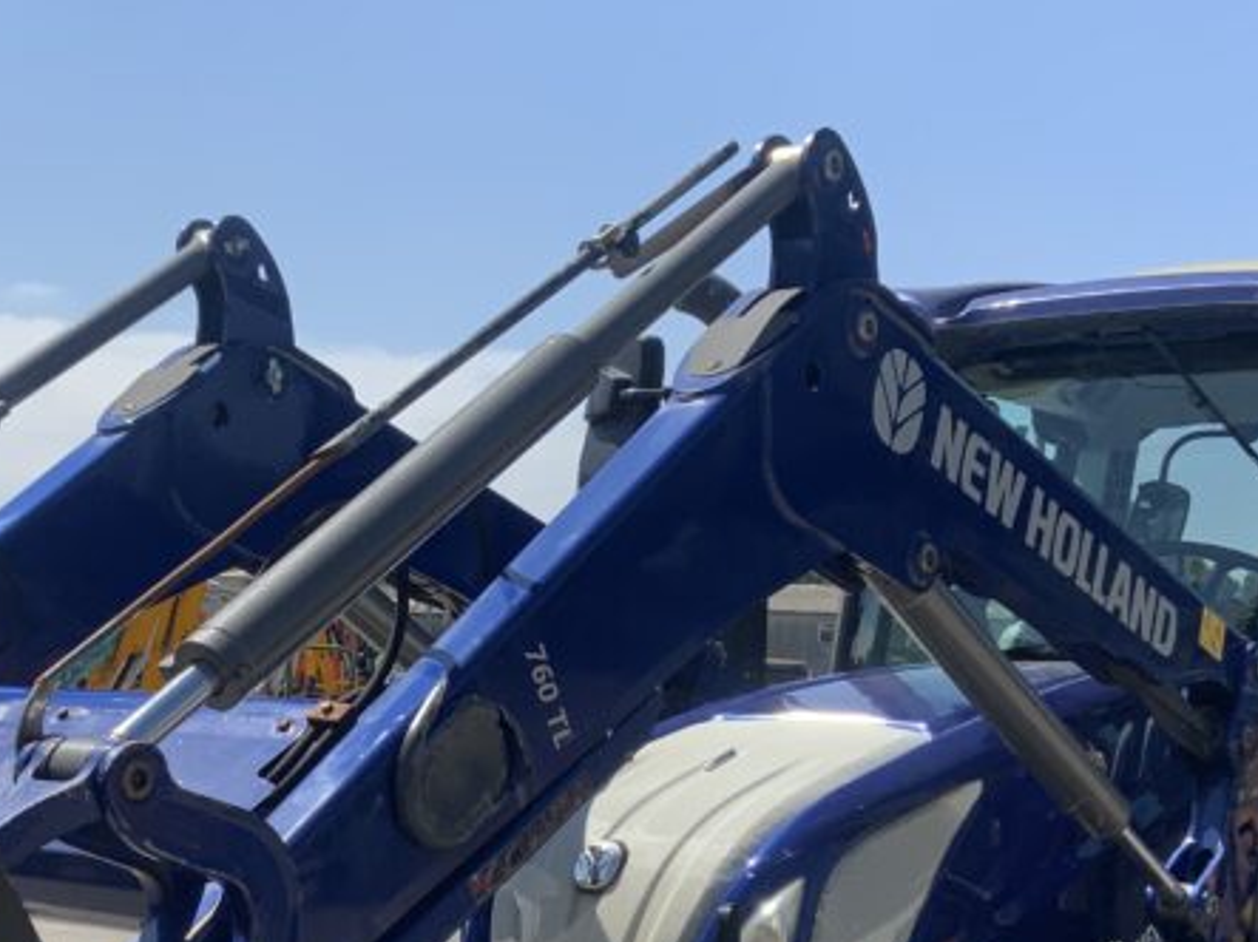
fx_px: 2434
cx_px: 363
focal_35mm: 67
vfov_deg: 21.7
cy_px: 709
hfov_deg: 28.7
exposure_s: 1/2227
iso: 16
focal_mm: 3
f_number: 1.8
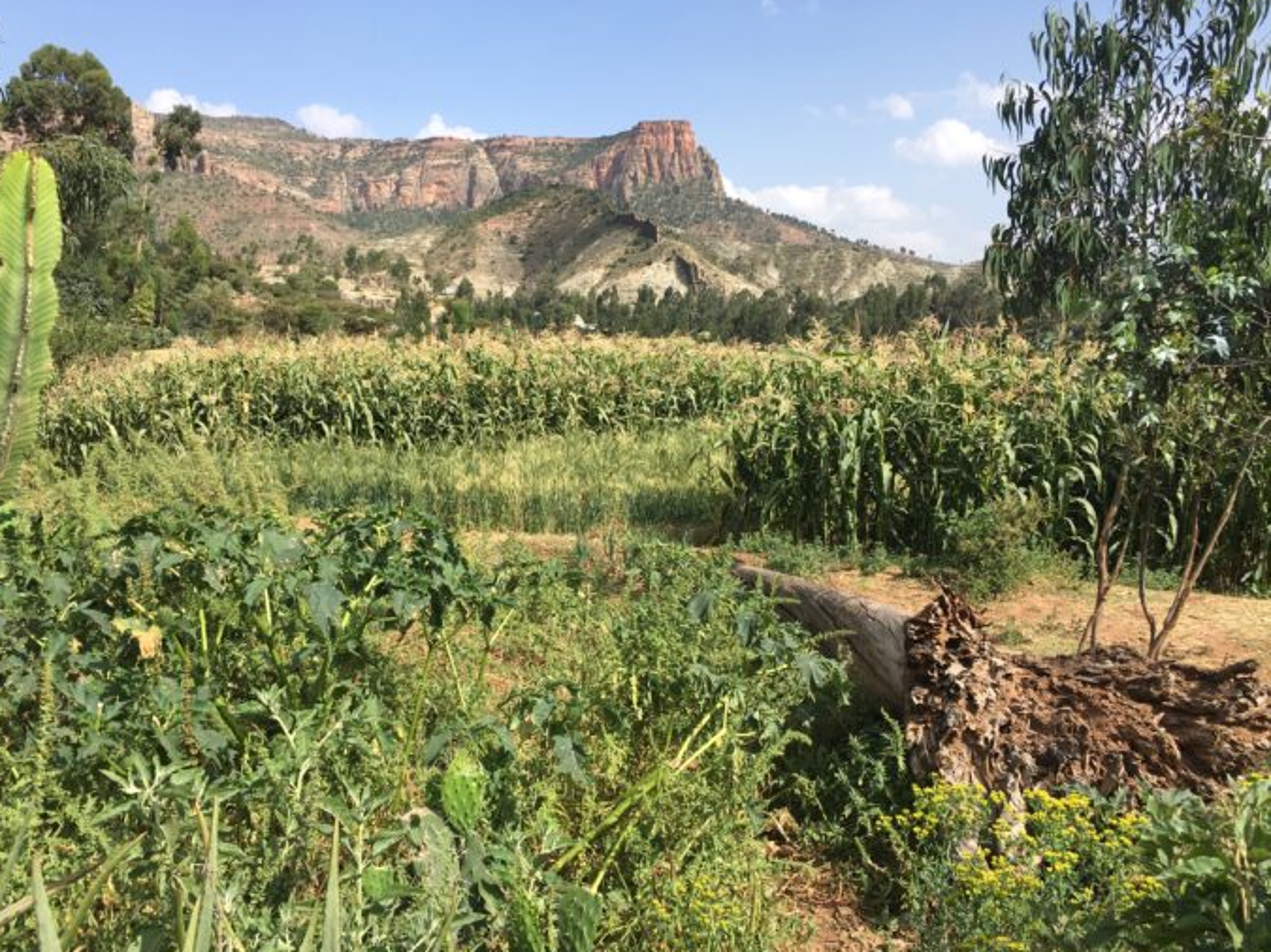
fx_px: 1211
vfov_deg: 42.9
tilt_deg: -9.0
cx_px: 578
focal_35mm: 33
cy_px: 514
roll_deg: +0.5
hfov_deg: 55.3
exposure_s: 1/1350
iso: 25
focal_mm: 4.15
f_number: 2.2
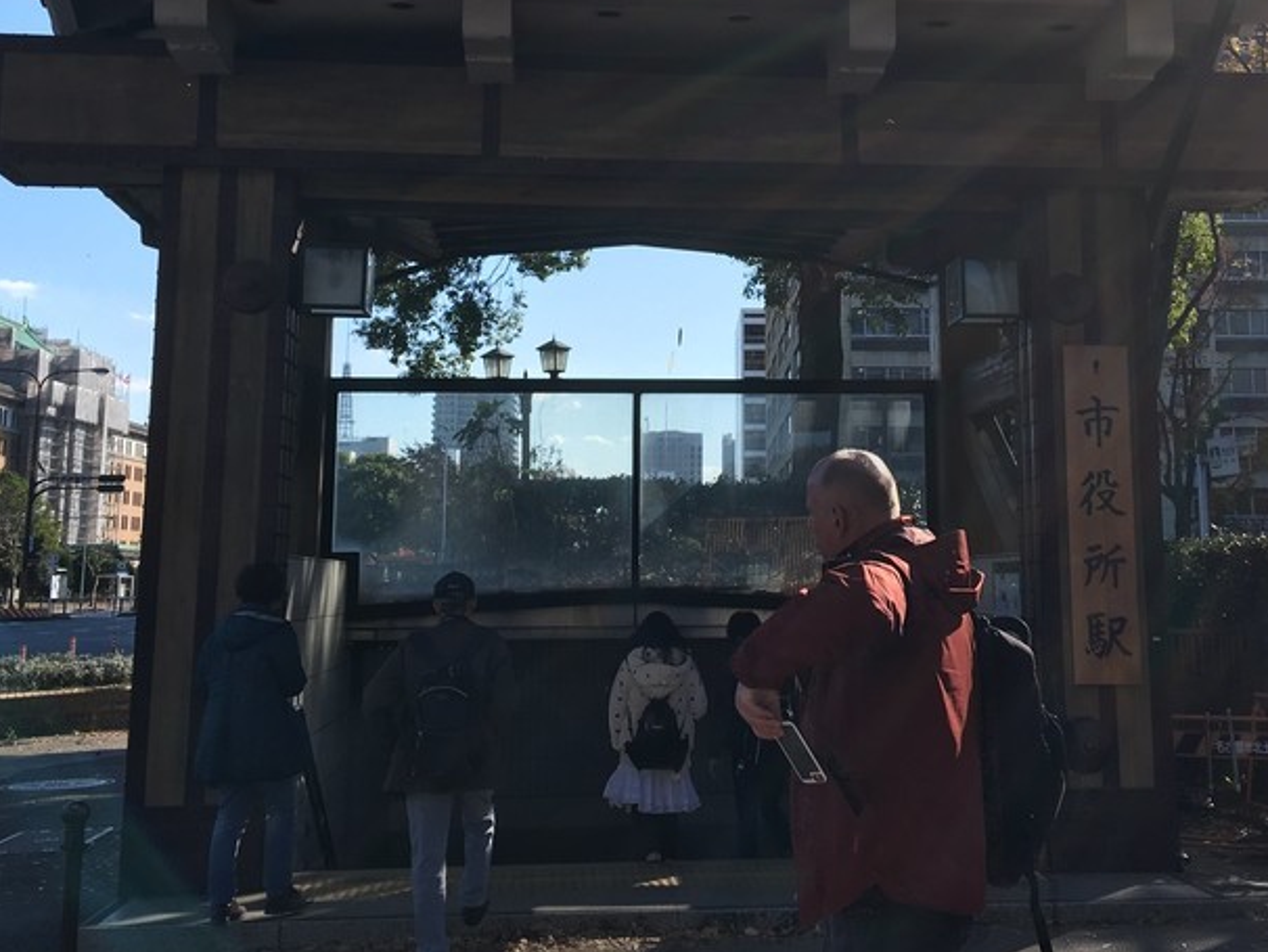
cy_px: 268
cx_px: 766
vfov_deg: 29.3
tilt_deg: +9.1
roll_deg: +1.3
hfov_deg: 38.7
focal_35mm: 49
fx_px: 1796
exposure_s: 1/1026
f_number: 2.2
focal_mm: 4.15
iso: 25
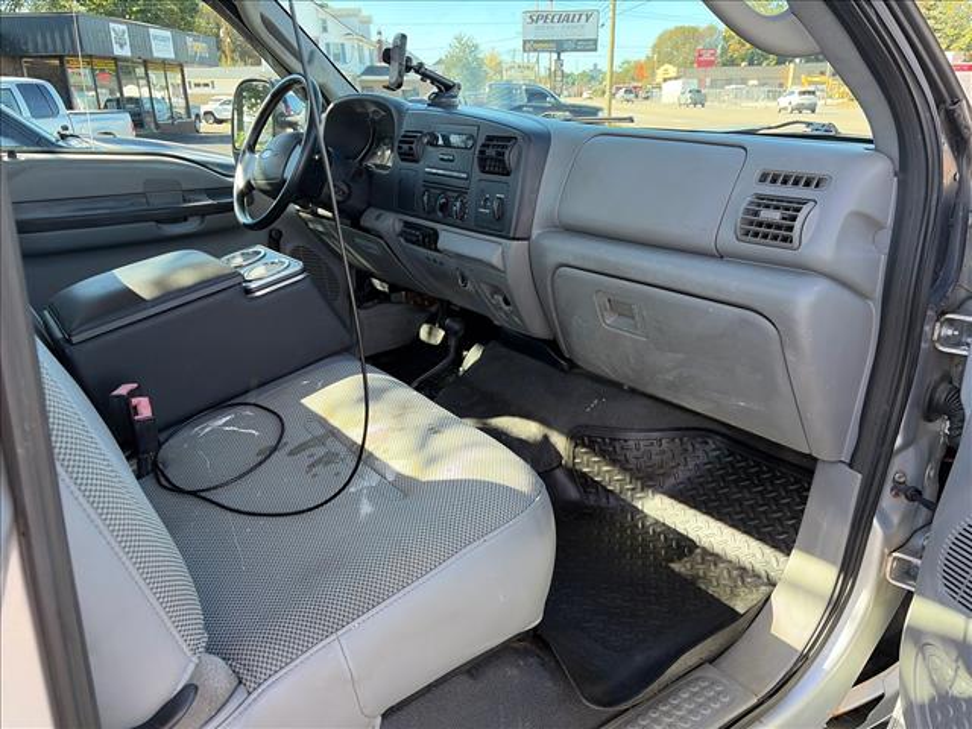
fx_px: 730
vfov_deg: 53.1
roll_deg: +2.2
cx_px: 486
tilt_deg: -20.2
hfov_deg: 67.3
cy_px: 364
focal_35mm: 26
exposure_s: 1/177
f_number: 1.6
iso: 50
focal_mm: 5.96
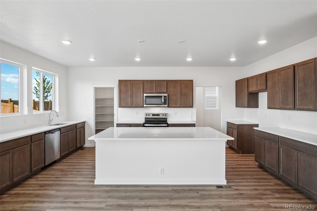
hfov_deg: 85.4
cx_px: 158
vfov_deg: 63.2
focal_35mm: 20
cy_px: 106
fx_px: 172
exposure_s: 1/60
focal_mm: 13
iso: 400
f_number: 8
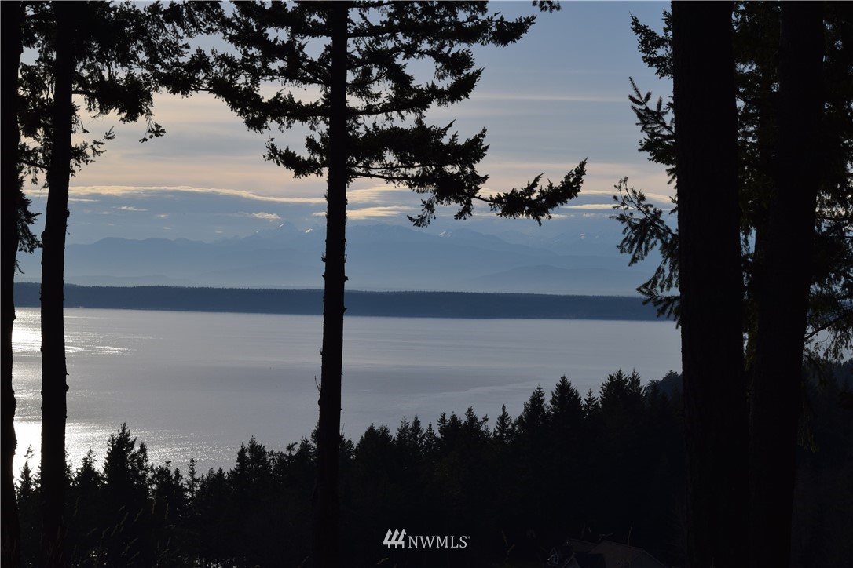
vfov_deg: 14.7
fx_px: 2203
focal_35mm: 93
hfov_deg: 21.9
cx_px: 426
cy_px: 284
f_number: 13
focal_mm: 62
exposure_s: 1/640
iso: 200
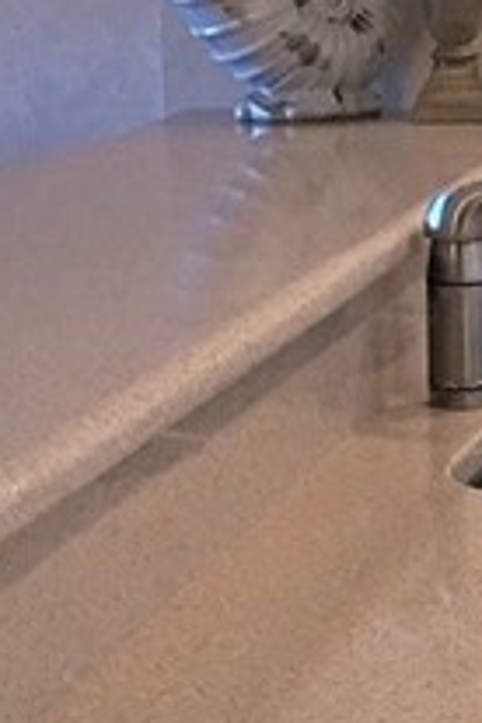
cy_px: 485
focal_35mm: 149
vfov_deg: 13.8
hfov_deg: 9.1
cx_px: 569
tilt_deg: -11.3
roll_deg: +0.7
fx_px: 2992
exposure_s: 1/33
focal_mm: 4.15
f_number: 2.2
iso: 50
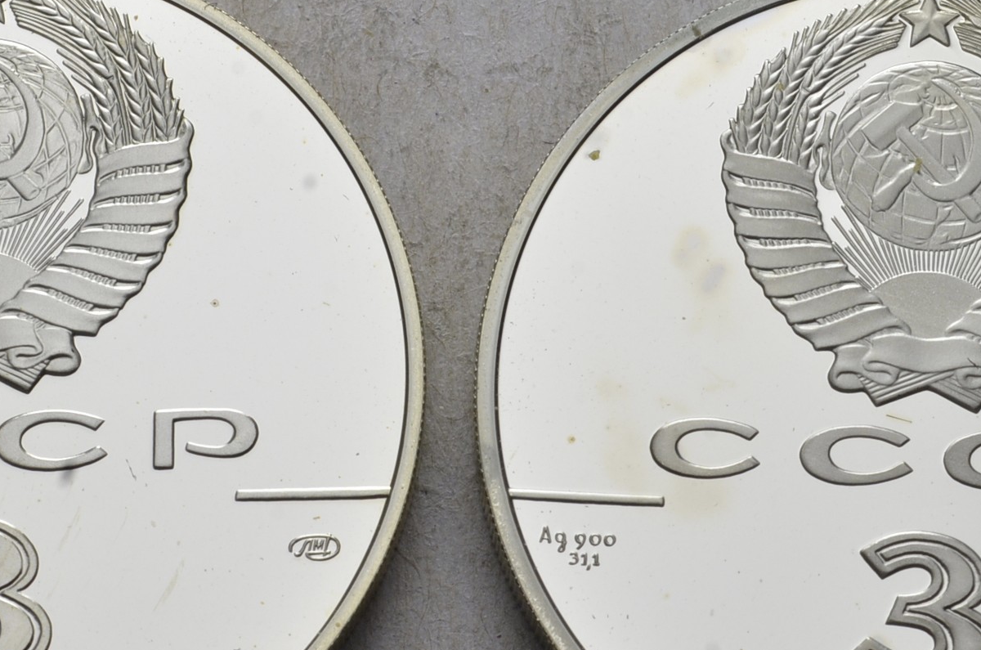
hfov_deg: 13.4
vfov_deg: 8.9
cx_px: 426
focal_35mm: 154
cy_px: 388
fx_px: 4188
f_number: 14
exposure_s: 1/250
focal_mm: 50
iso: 400
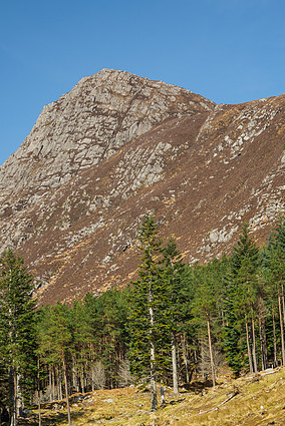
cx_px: 151
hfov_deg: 11.3
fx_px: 1434
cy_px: 210
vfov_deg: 16.9
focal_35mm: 121
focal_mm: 55
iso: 200
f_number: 2.8
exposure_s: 1/800
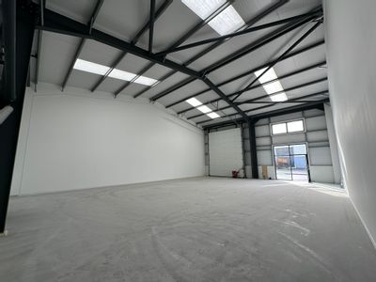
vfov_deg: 85.7
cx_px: 188
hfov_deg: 102.1
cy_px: 141
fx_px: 152
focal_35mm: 14
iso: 50
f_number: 2.2
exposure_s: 1/99
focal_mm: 2.22
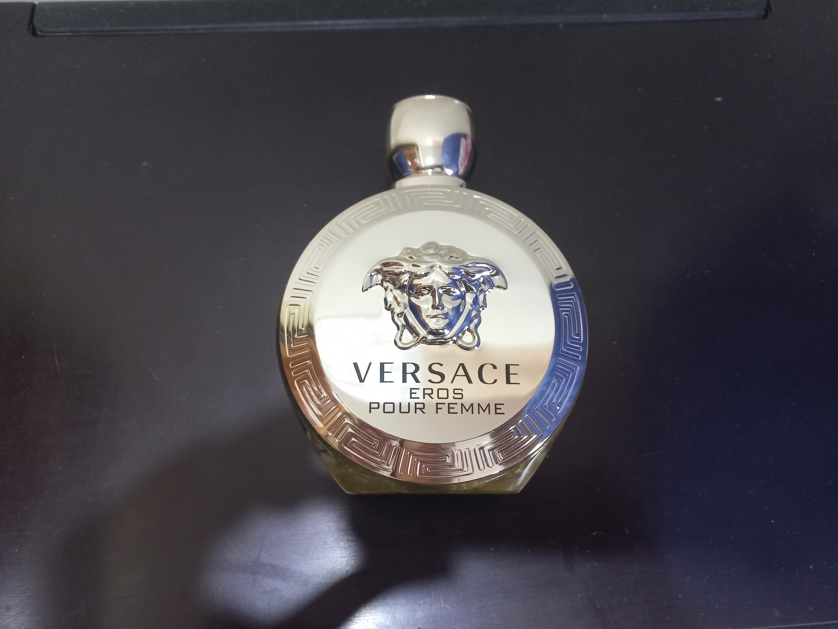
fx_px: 605
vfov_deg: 54.9
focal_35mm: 25
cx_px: 419
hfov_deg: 69.4
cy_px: 314
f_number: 1.8
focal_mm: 4.6
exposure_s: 1/24
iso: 320
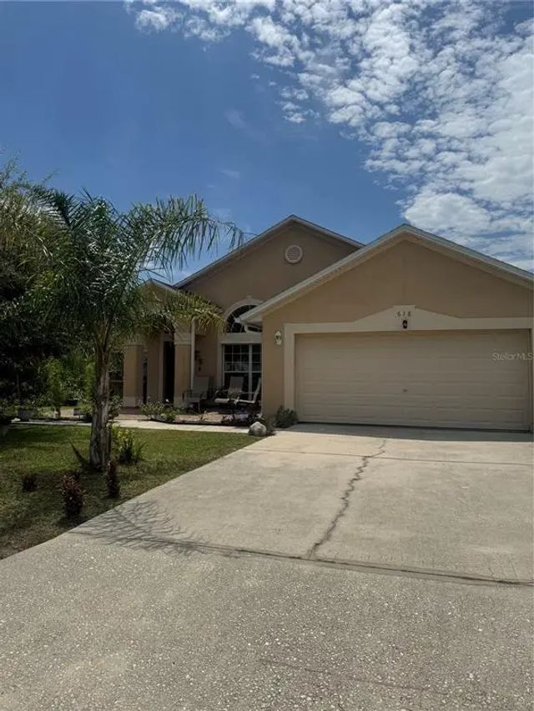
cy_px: 356
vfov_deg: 71.6
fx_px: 494
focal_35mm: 24
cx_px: 267
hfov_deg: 56.8
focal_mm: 6.76
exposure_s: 1/12346
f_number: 1.78
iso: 80
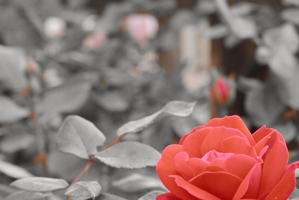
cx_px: 126
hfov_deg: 16.2
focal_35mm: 126
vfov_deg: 10.9
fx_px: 1048
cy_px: 107
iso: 200
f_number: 3.8
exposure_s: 1/160
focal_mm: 30
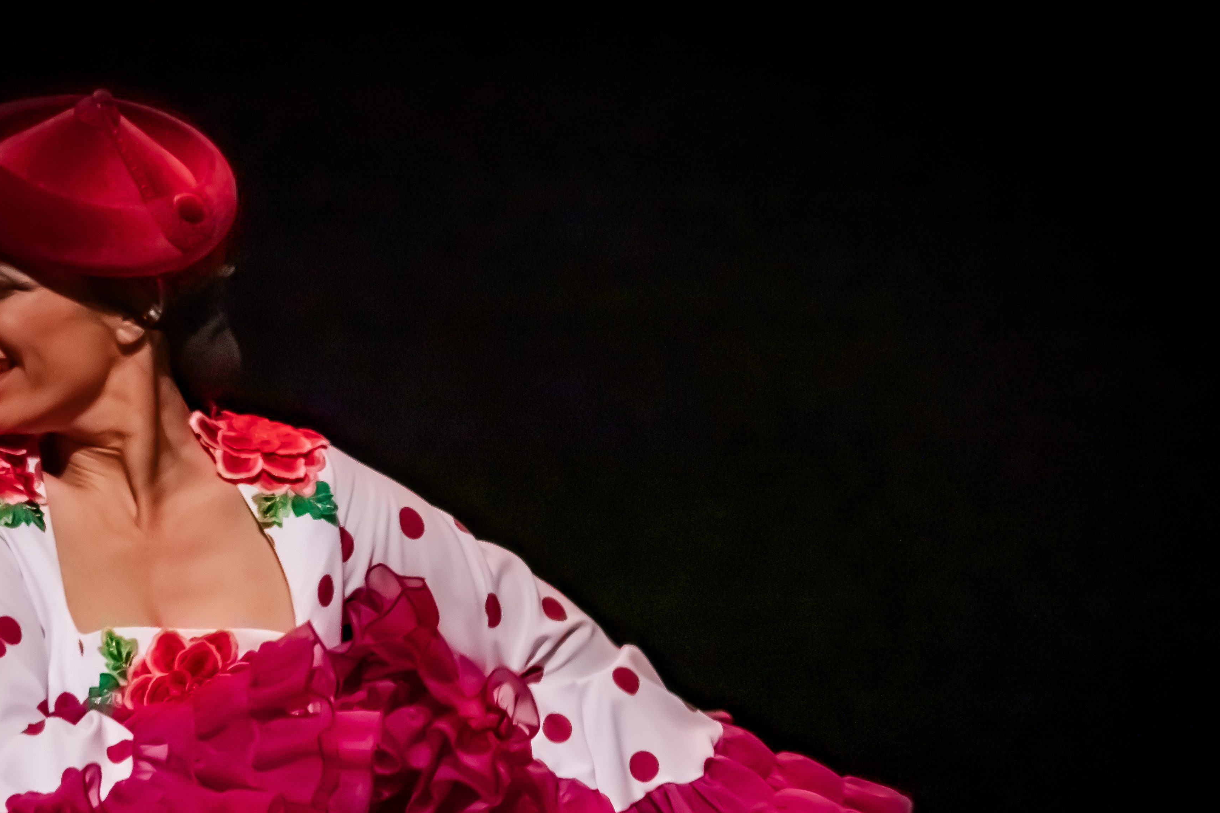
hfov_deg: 2.7
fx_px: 25856
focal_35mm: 763
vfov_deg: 1.8
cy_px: 592
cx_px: 421
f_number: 4.5
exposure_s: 1/160
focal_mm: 176
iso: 1600
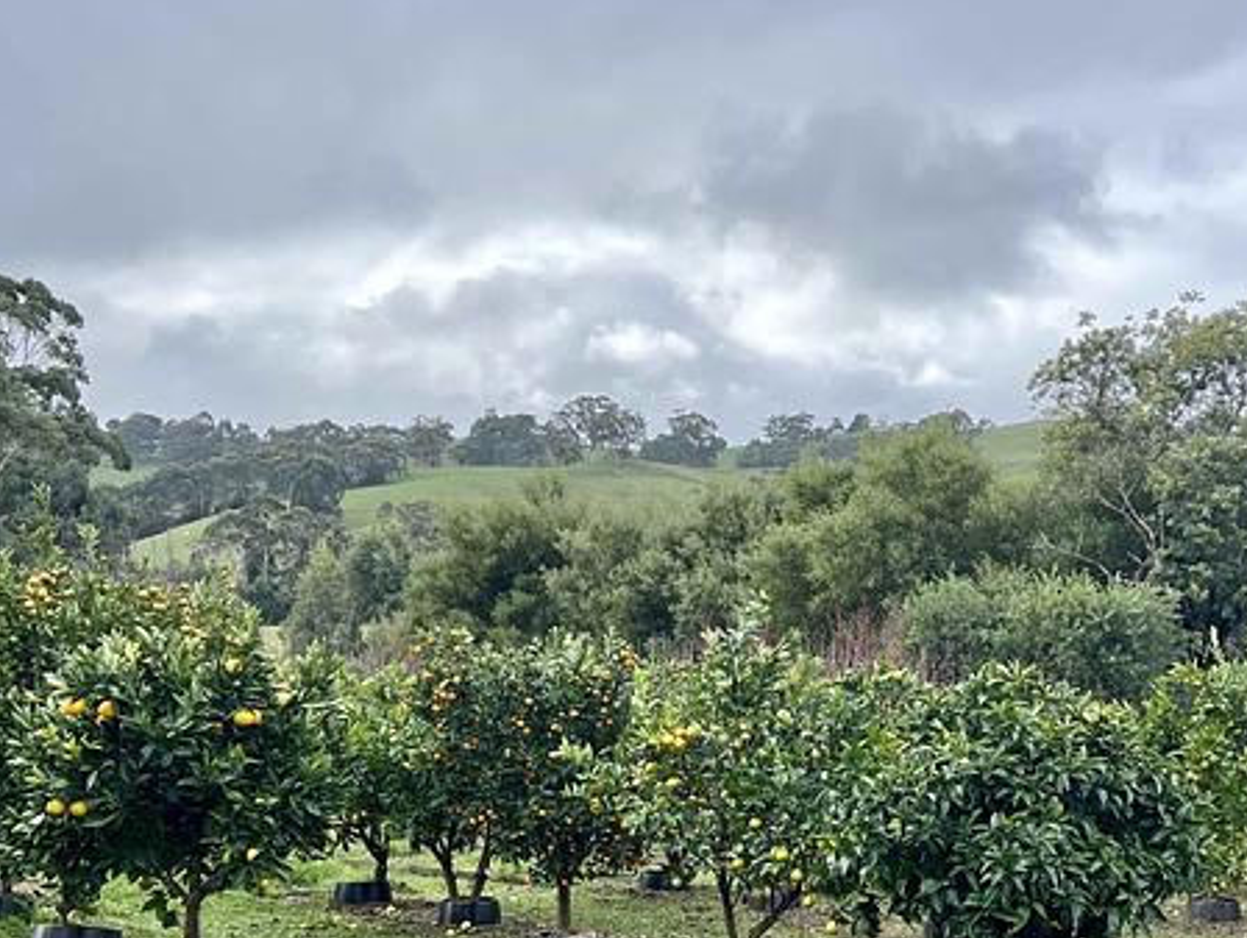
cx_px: 718
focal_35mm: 36
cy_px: 619
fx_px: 1298
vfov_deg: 39.3
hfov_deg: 51.1
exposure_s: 1/1449
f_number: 1.5
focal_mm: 5.7
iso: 50
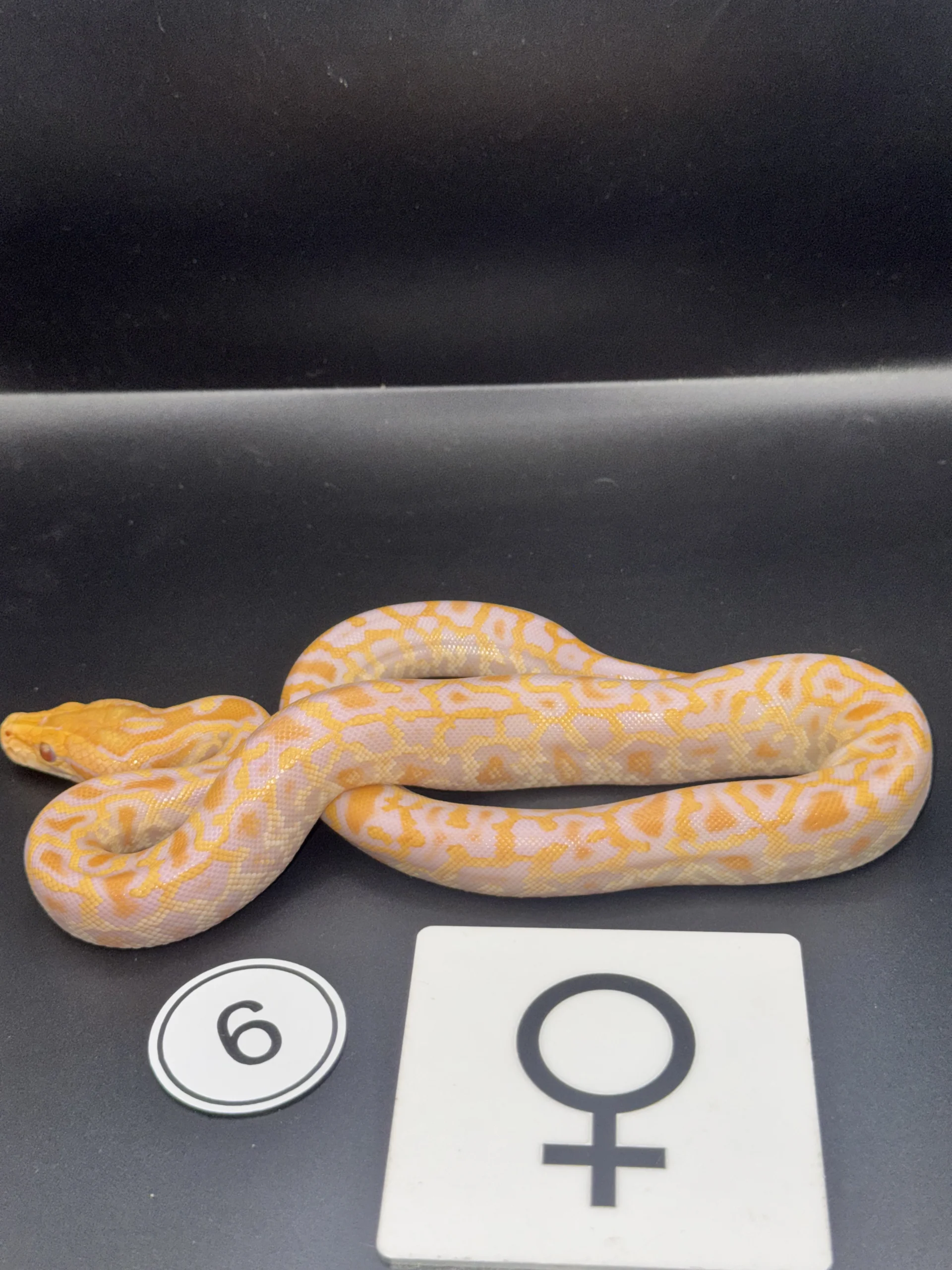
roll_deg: +4.3
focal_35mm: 48
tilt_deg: -39.1
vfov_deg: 39.7
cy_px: 635
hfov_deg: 30.3
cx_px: 476
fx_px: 1760
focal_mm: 6.76
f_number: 1.78
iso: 50
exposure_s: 1/44
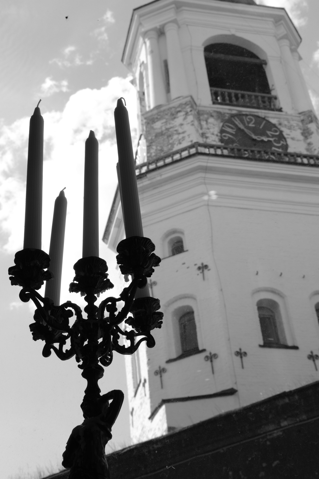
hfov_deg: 25.5
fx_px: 704
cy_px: 240
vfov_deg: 37.5
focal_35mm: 53
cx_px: 160
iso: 125
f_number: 16
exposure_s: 1/30
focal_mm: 35
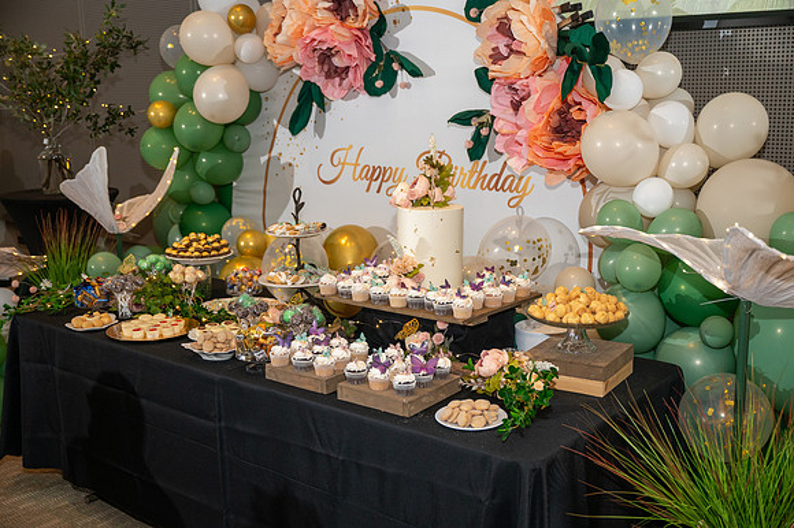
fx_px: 882
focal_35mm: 40
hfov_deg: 48.5
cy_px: 264
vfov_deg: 33.4
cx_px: 397
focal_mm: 40
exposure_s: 1/100
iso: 800
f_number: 2.8
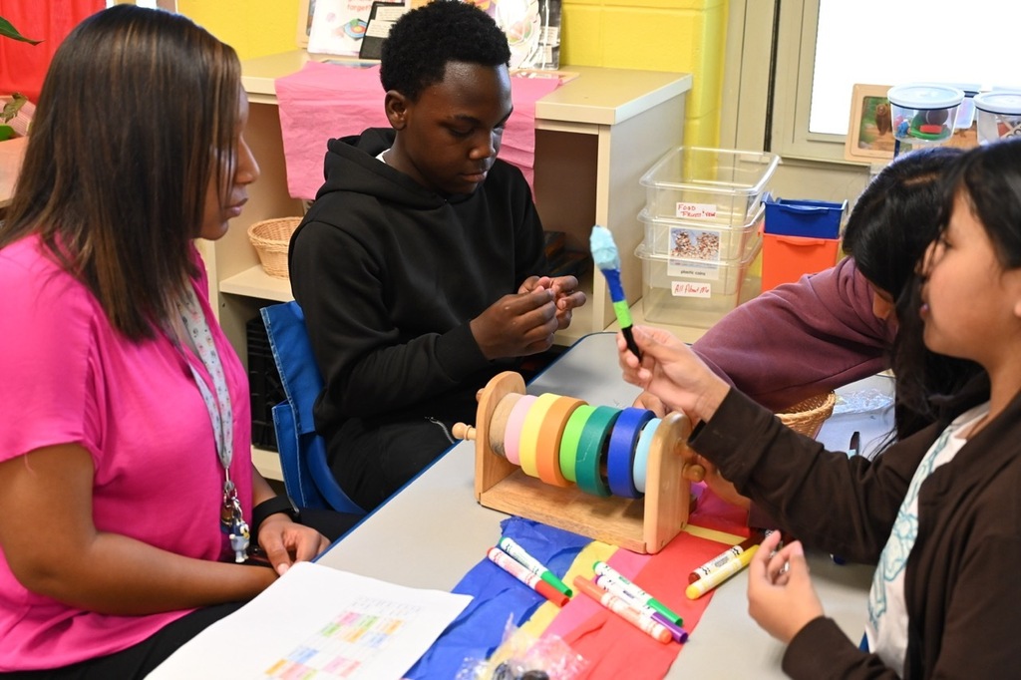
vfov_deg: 30.5
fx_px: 1247
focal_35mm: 44
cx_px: 510
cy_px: 340
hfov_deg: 44.5
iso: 2800
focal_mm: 44
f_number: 4
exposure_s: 1/125
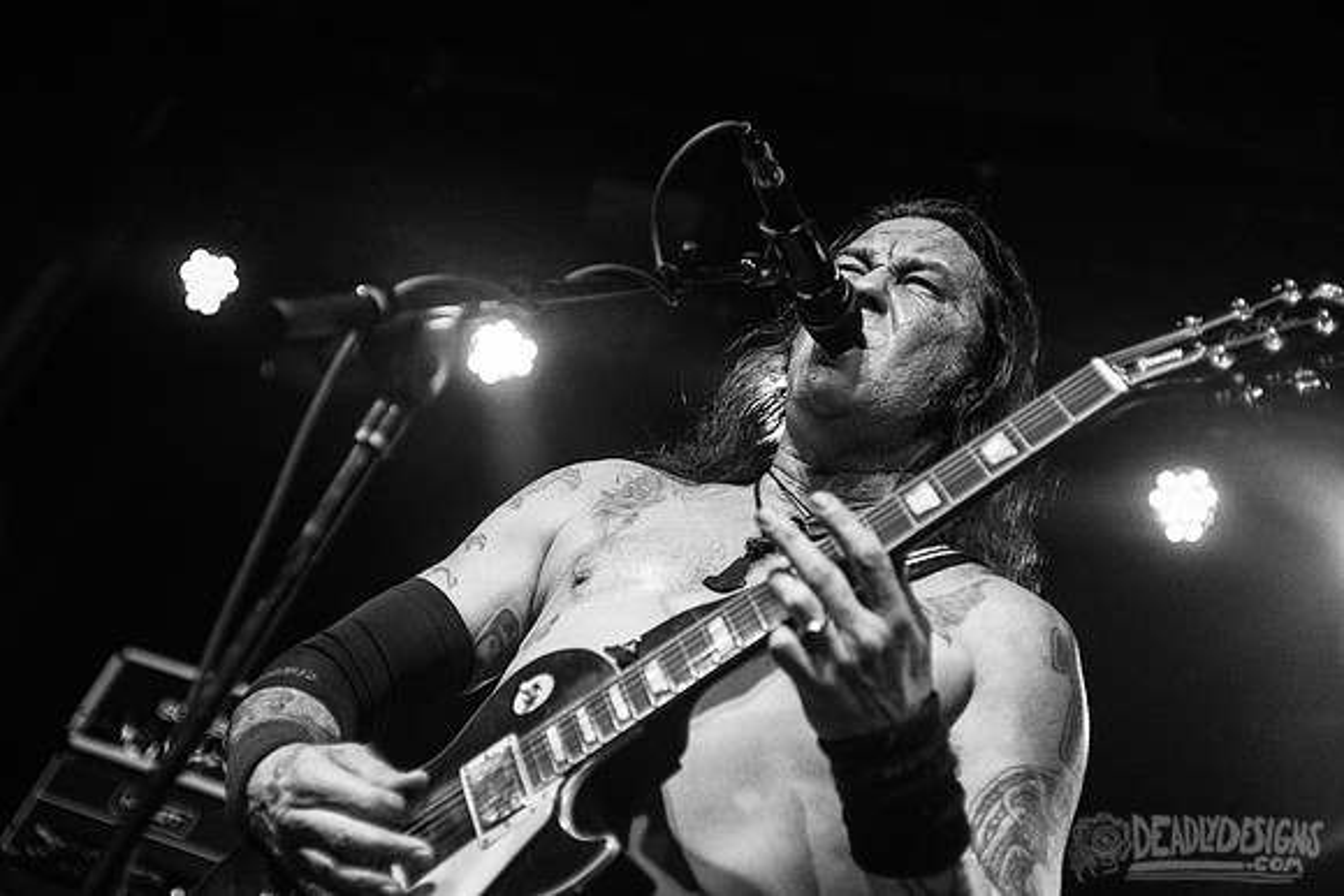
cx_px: 672
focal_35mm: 70
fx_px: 2614
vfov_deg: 19.5
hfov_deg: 28.8
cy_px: 448
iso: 3200
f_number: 3.2
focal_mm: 70
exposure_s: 1/250
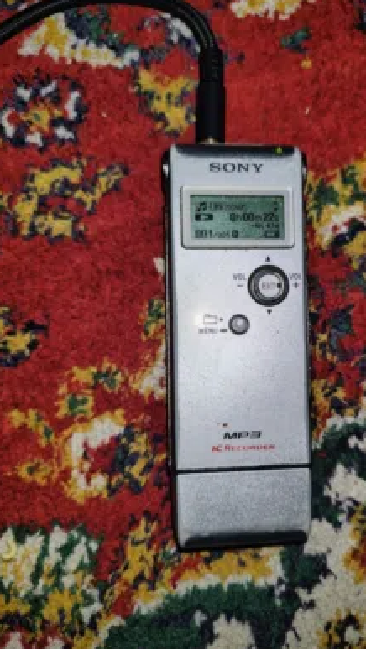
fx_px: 465
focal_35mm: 27
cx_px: 242
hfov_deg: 42.4
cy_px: 325
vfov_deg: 69.8
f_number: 1.8
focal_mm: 5.59
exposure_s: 1/120
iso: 250
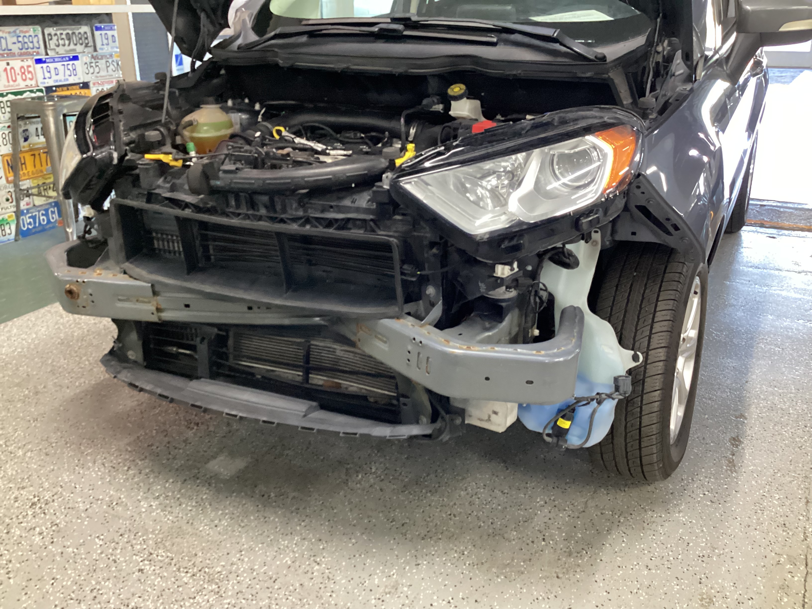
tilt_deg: -23.2
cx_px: 406
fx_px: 727
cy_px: 304
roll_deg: -0.3
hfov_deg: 58.4
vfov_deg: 45.4
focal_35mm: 31
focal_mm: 3.3
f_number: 2.4
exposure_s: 1/30
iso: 400
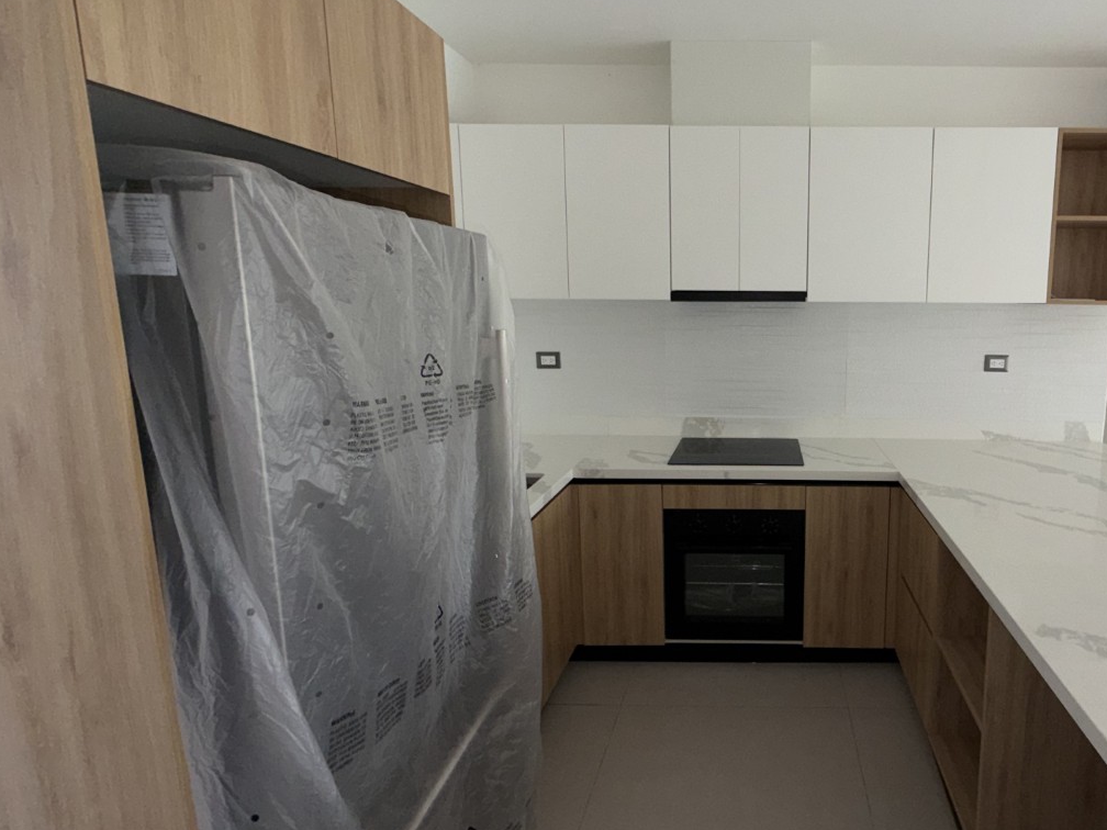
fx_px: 640
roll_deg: +0.1
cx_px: 761
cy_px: 390
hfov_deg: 78.4
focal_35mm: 20
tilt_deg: -8.9
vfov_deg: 65.9
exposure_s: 1/121
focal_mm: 2.22
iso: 50
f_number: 2.2
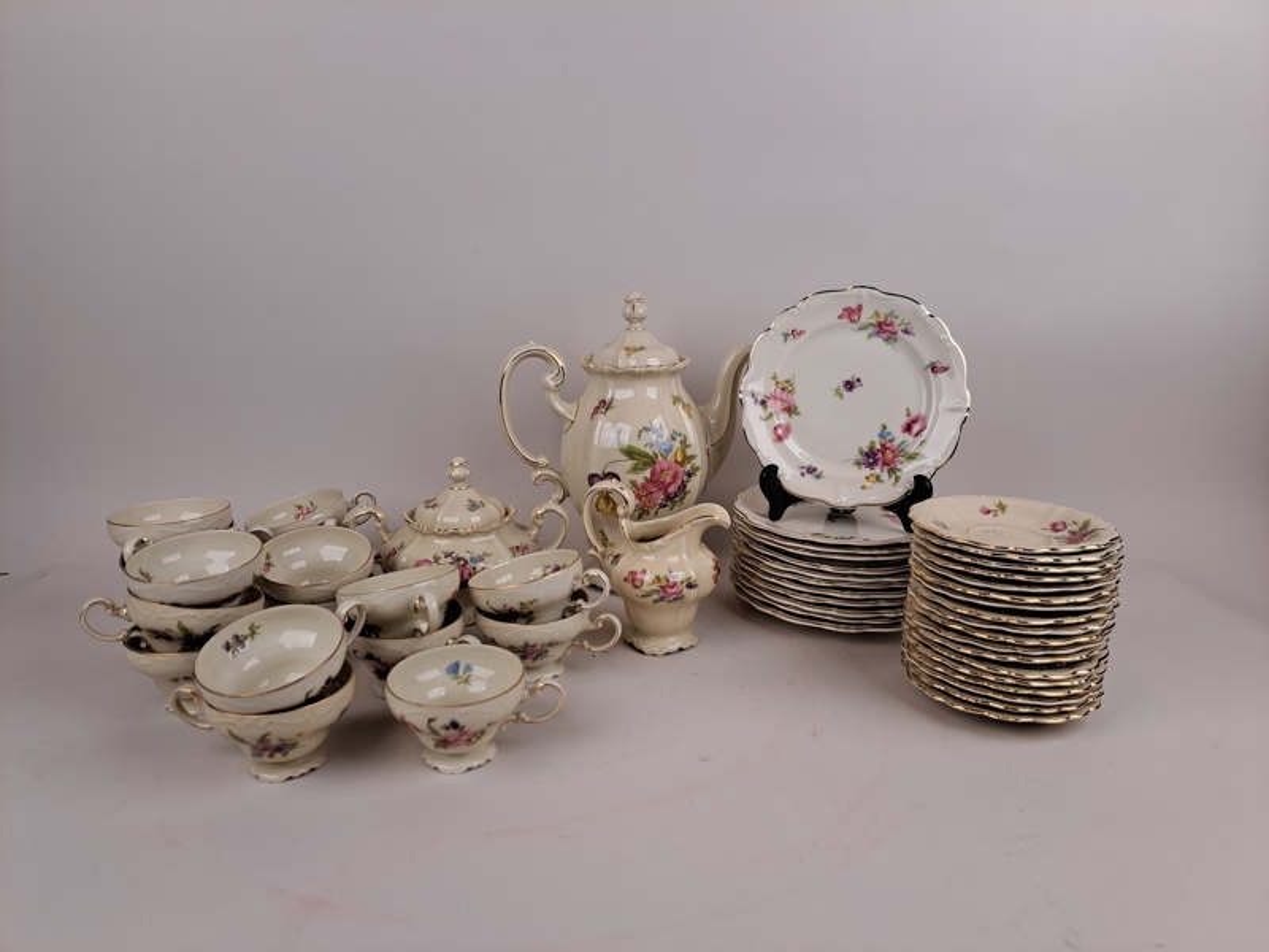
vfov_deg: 56.8
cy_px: 476
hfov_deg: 71.6
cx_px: 634
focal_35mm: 24
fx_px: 880
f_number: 1.8
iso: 50
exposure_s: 1/115
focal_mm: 5.23
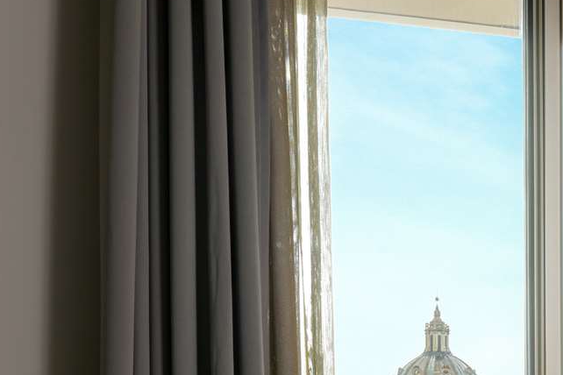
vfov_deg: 9.6
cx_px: 780
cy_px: 534
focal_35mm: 139
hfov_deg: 14.0
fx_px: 2174
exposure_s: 1.3
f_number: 14
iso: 200
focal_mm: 31
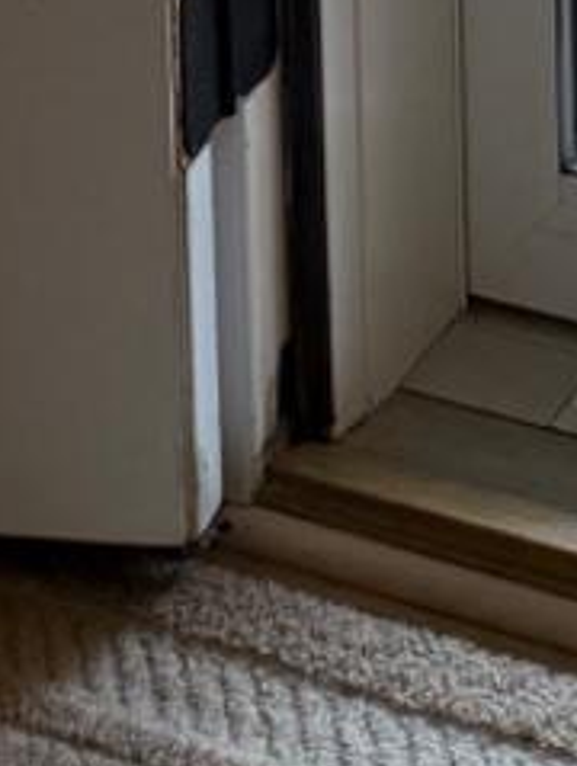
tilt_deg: -3.6
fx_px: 3413
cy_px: -1625
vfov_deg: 9.6
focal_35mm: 154
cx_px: 1250
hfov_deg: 9.0
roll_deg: +0.1
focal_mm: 6.76
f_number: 1.78
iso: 80
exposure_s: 1/360
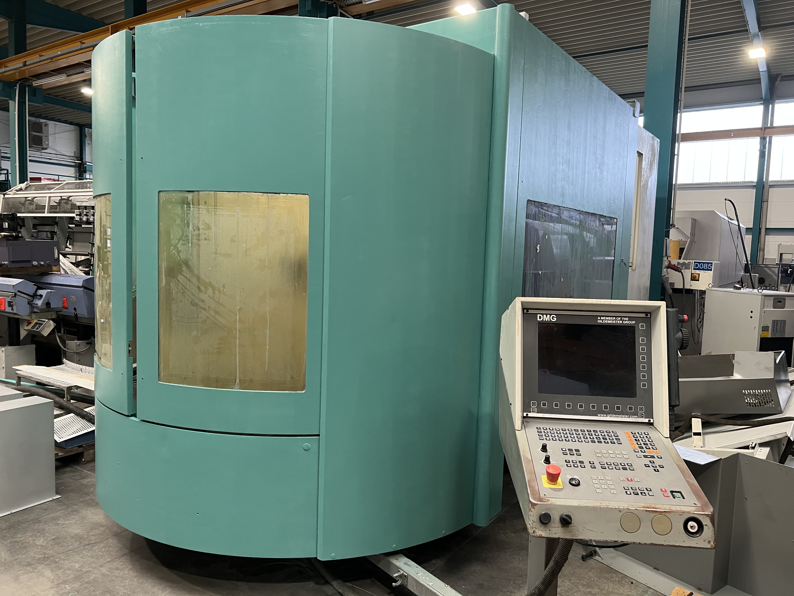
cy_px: 298
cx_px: 397
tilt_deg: -4.5
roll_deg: -1.8
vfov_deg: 53.1
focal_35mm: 26
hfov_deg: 67.3
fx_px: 596
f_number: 1.5
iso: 160
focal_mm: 5.7
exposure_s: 1/60
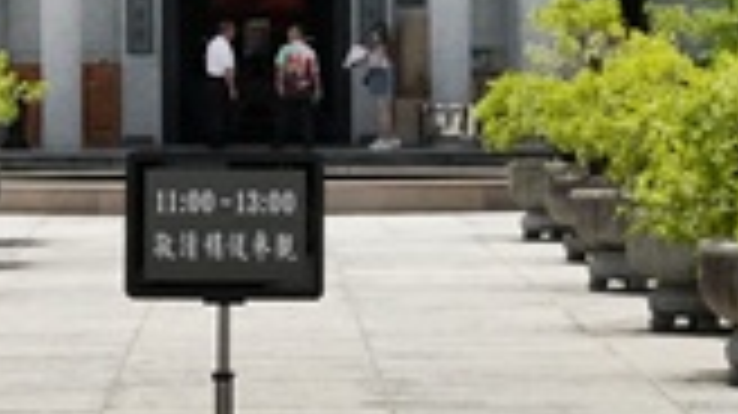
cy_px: -542
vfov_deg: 4.9
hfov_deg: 9.0
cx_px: 252
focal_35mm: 241
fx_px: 4705
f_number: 11
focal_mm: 36.7
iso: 2500
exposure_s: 1/4000
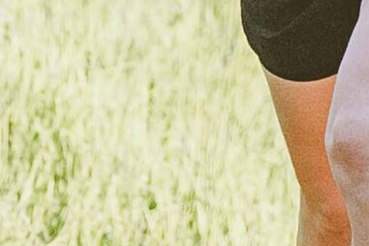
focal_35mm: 2015
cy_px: -170
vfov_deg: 0.7
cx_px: 349
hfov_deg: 1.0
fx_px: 20652
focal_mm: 200
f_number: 3.5
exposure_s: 1/1250
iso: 500
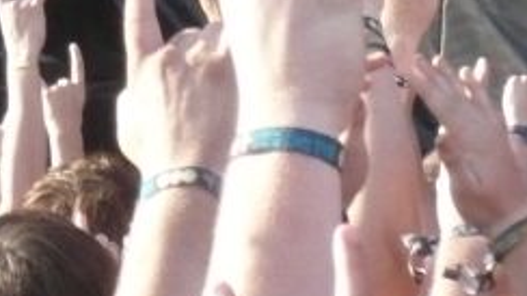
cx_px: -125
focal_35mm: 329
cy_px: -302
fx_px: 4595
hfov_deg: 6.5
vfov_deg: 3.7
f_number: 5.4
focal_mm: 15.2
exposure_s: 1/320
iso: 400
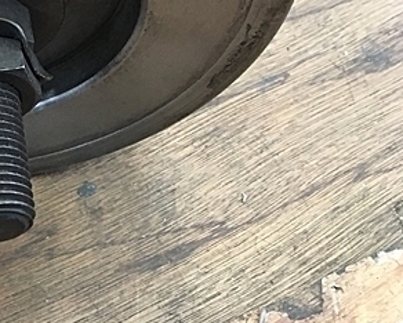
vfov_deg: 23.7
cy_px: 10
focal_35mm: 62
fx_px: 740
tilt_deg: -47.6
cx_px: -19
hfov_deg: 28.2
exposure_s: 1/30
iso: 200
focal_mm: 4.15
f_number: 2.2
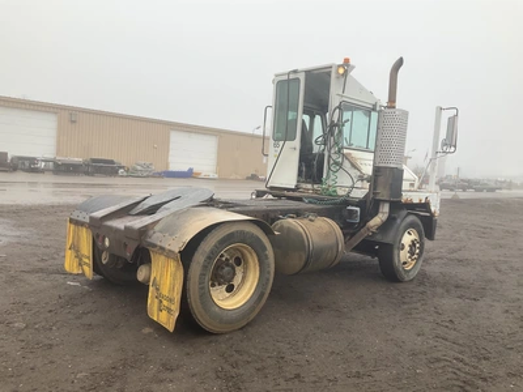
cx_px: 262
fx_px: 438
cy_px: 196
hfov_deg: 61.7
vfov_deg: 48.2
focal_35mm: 29
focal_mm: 3
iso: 25
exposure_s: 1/509
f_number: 1.8
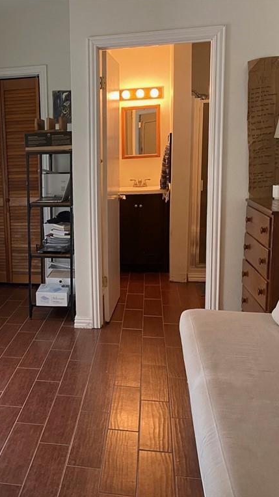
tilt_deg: -11.0
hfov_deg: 29.7
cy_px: 248
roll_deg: +5.1
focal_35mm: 38
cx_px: 19
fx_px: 500
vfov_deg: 52.8
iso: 200
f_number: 1.8
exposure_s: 1/60
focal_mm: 4.25
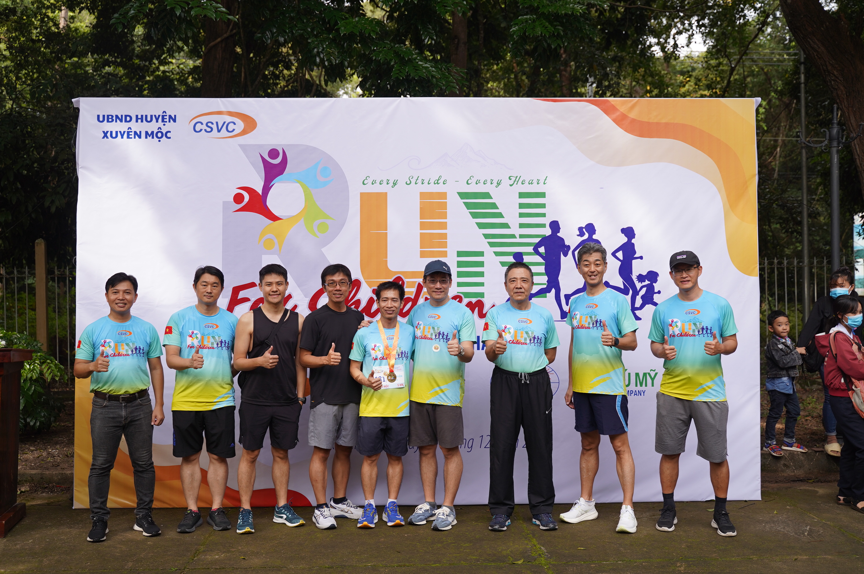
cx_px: 432
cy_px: 287
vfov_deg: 35.9
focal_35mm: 37
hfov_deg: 51.9
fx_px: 887
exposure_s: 1/800
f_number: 3.2
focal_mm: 37
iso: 250
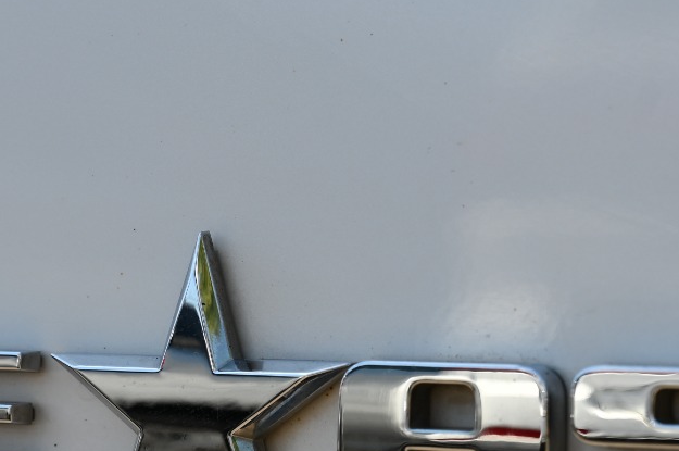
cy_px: 441
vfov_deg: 7.5
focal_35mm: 182
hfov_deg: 11.3
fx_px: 3428
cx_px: 239
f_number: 6.3
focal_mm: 70
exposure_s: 1/250
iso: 100
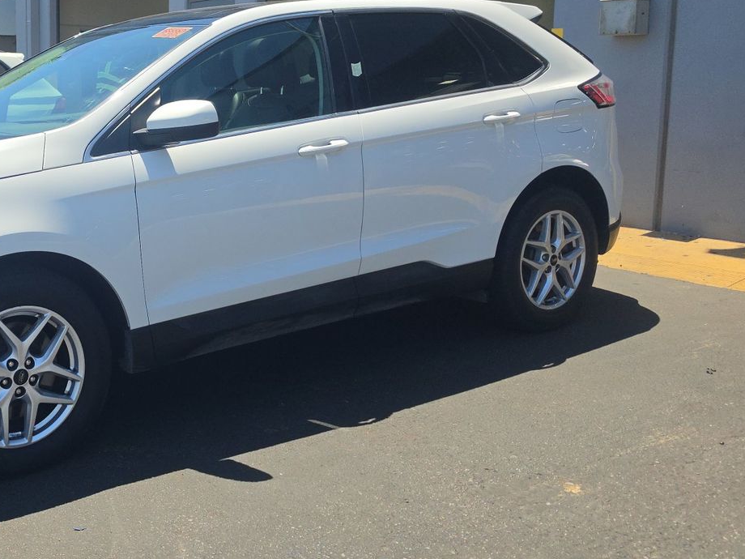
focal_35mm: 40
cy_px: 190
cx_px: 131
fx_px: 861
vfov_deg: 35.6
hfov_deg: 44.2
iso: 63
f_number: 1.4
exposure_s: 1/5775
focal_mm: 6.5
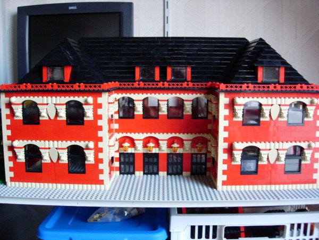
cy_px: 120
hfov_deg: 49.0
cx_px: 160
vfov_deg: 37.7
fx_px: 350
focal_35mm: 38
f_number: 2.8
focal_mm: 7.8
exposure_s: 1/32
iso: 163
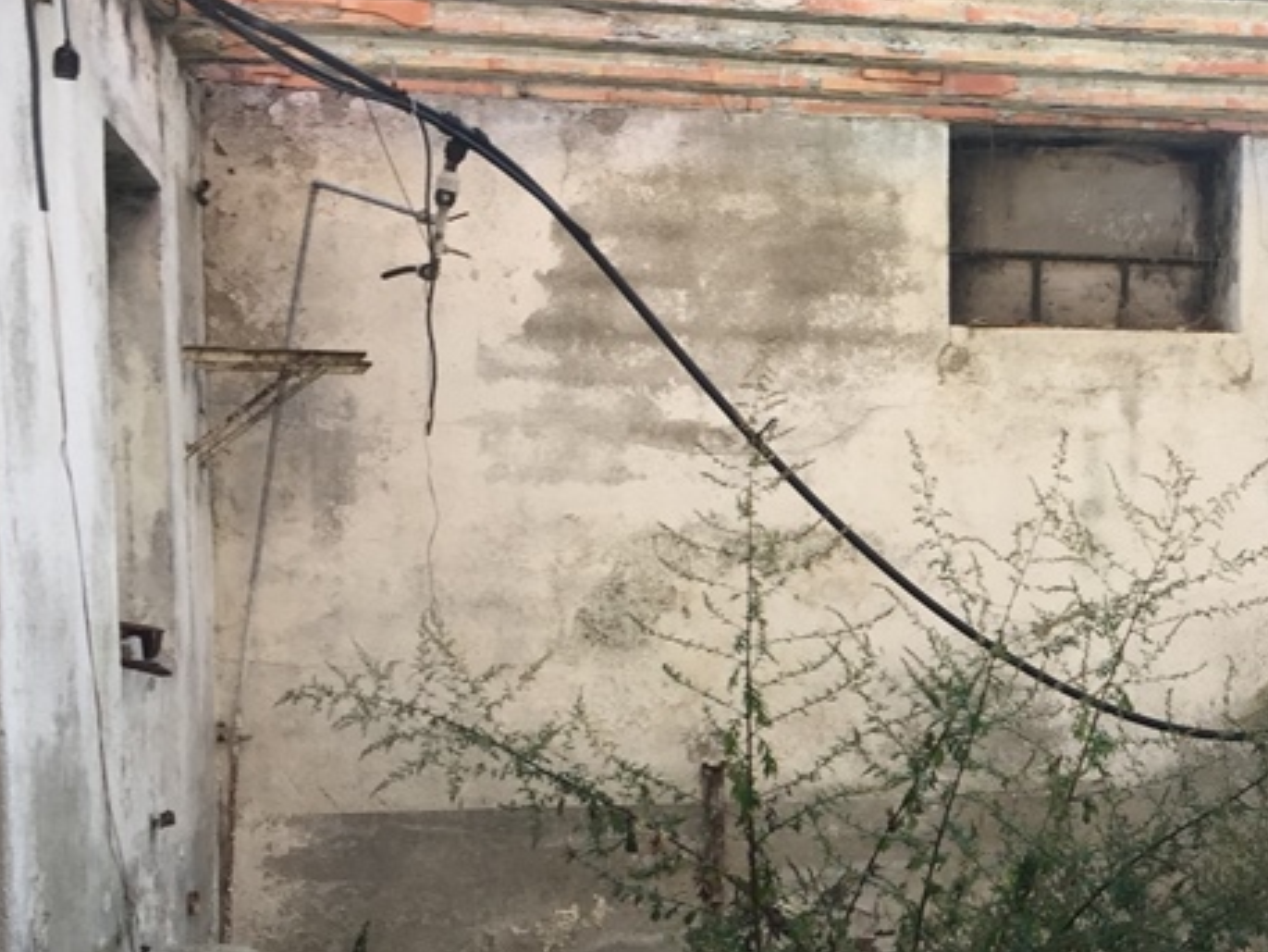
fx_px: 2382
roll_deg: -0.7
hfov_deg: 28.4
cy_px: 797
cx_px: 1190
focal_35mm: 65
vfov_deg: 22.2
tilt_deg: -5.2
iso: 32
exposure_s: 1/173
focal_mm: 4.15
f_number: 2.2
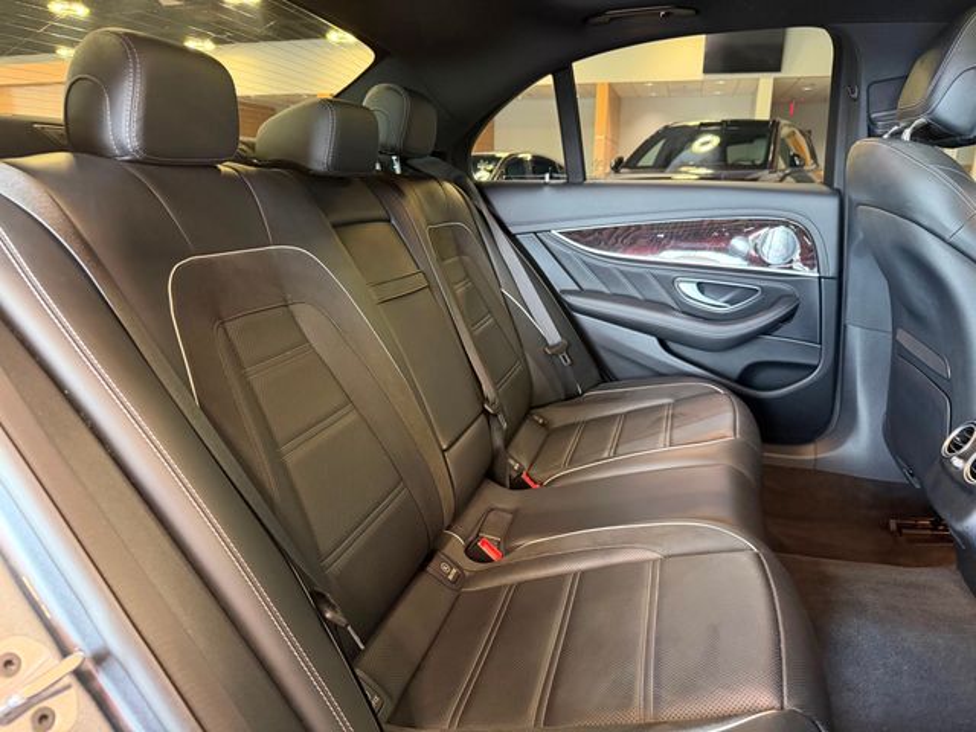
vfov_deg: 56.8
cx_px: 488
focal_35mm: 24
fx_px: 677
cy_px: 366
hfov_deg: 71.6
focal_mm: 6.76
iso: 640
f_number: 1.78
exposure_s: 1/40
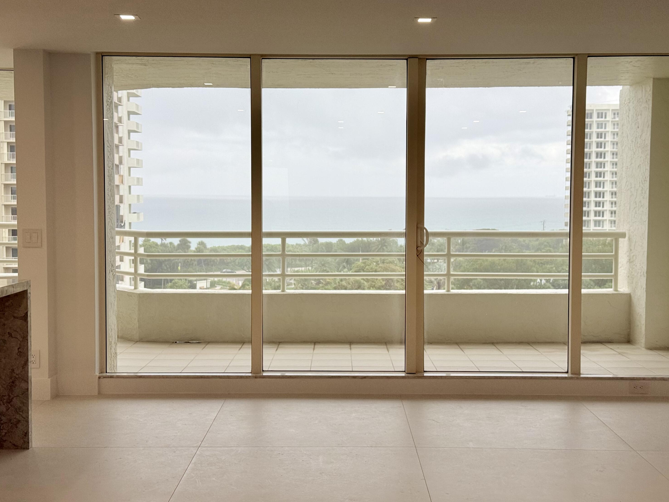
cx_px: 337
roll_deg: +0.5
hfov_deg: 38.9
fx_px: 947
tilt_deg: -4.0
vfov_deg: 29.7
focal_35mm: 49
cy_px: 248
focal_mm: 6.76
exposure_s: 1/1149
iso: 64
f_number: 1.78
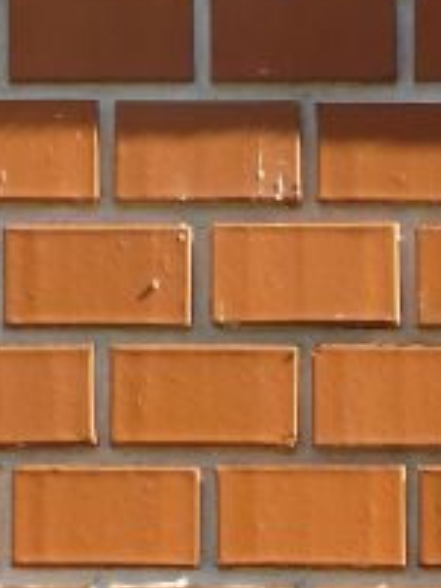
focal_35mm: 352
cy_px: 822
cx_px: 829
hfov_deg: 4.2
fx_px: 5979
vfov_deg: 5.6
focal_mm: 11.7
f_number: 4.9
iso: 100
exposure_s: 1/200
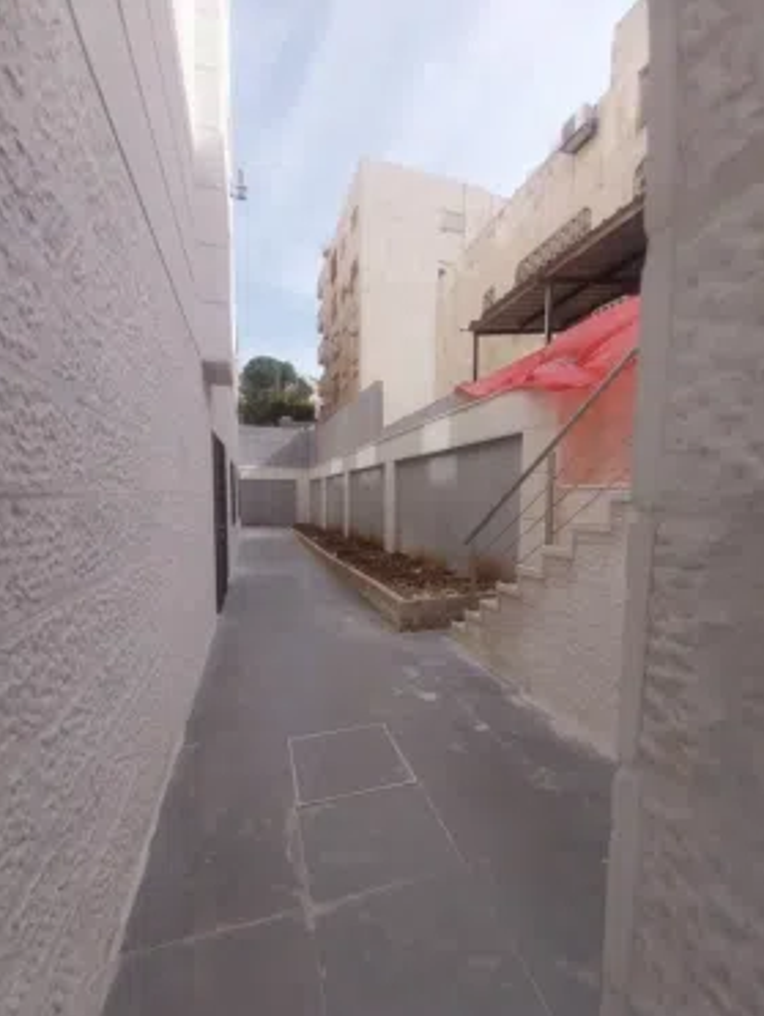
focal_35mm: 14
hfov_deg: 85.7
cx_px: 397
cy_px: 545
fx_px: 411
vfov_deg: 101.8
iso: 67
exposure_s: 1/1089
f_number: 2.2
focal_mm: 1.3
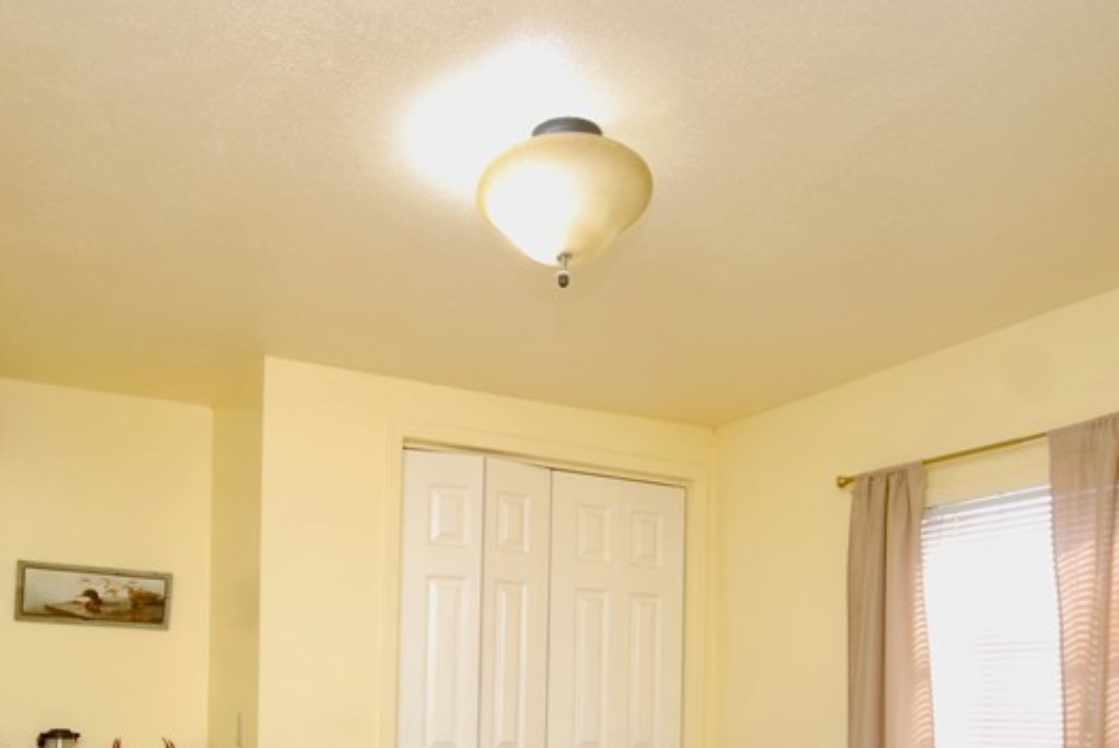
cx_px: 496
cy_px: 665
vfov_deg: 36.6
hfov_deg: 55.6
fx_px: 1059
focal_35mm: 34
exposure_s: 1/30
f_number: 4.2
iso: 220
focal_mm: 11
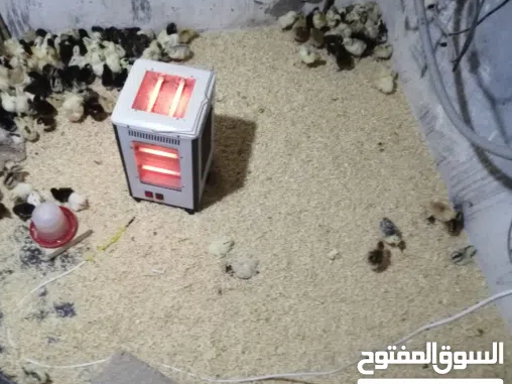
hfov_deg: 53.6
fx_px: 503
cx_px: 206
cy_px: 197
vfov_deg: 41.8
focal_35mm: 34
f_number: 4
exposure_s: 1/16.7
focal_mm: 3.88
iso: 800
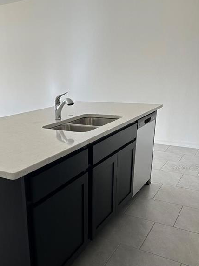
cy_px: 167
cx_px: 66
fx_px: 268
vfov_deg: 52.0
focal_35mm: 35
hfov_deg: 40.2
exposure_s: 1/121
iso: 64
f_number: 1.5
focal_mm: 5.7
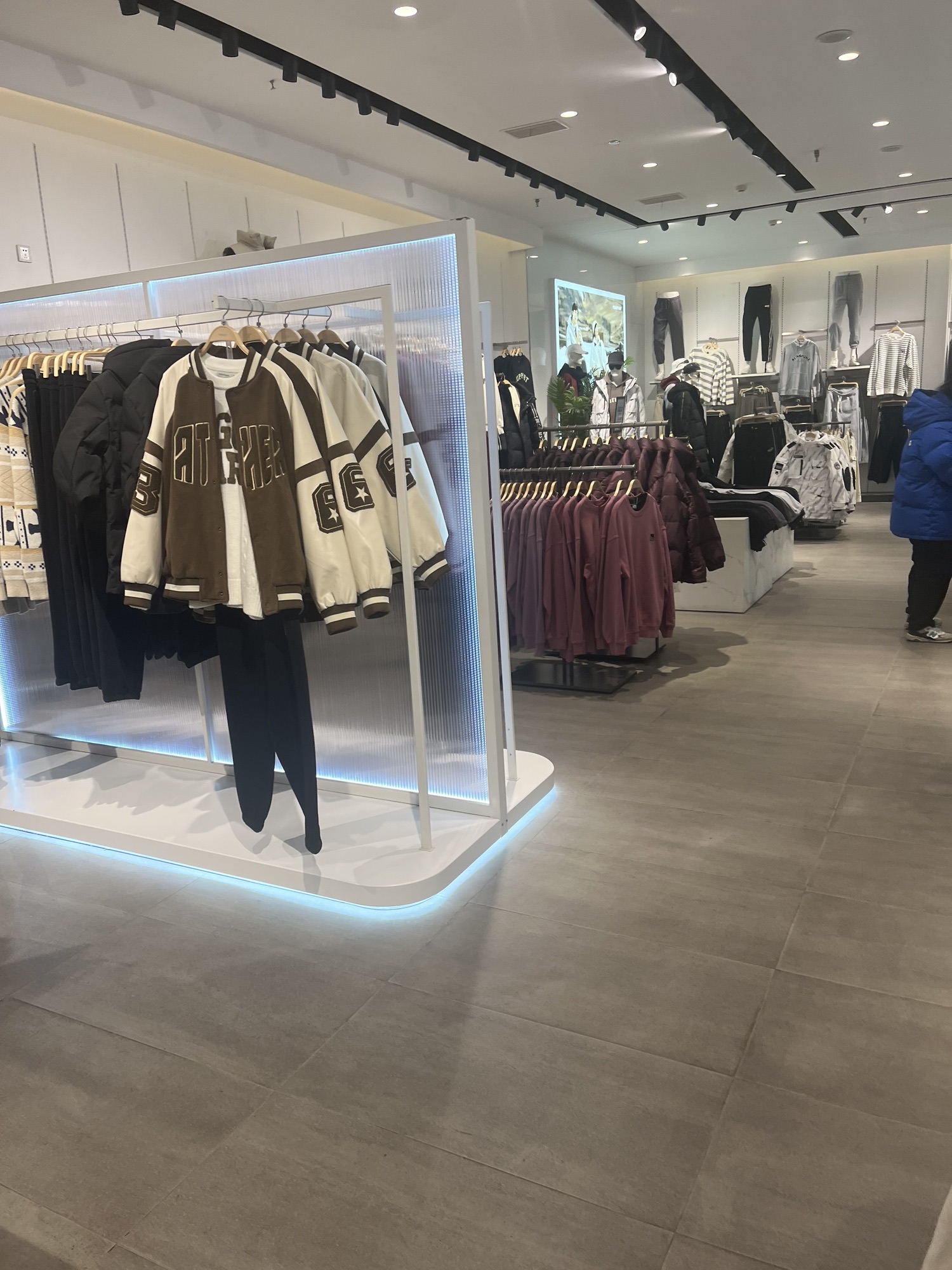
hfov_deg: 53.1
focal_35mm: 26
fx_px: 953
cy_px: 635
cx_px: 476
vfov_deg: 67.3
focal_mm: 5.1
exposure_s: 1/100
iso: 40
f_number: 1.6
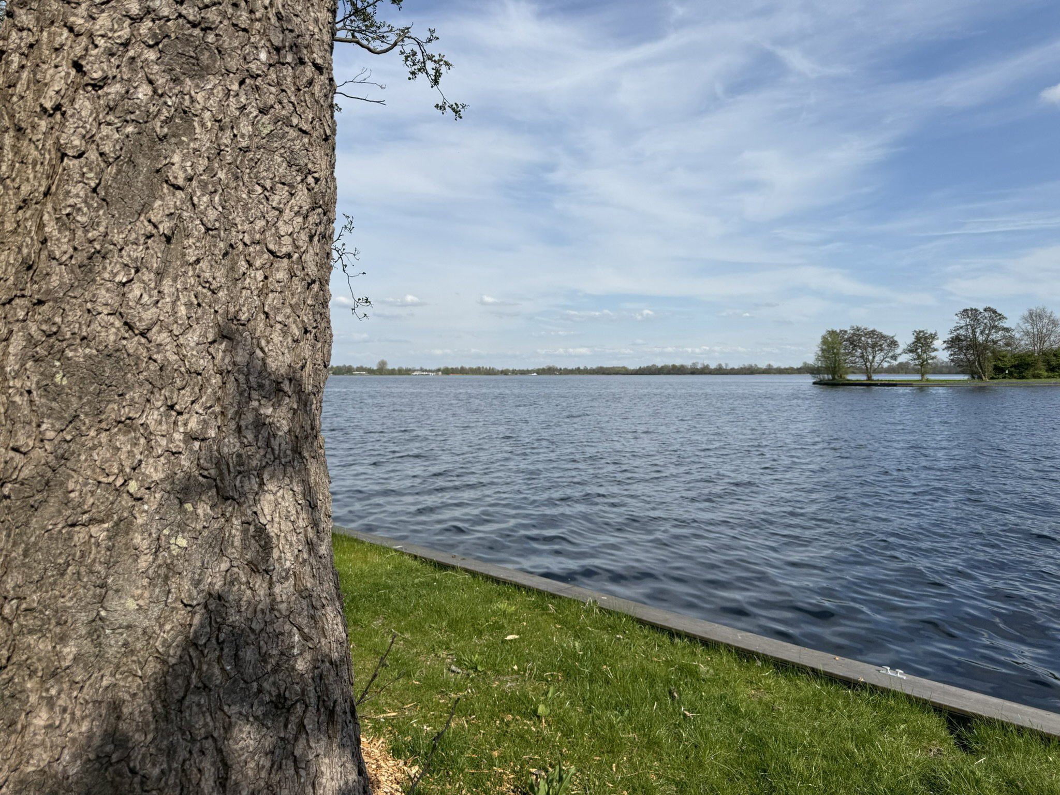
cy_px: 398
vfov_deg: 56.8
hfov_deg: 71.6
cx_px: 530
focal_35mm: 24
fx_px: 735
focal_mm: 6.76
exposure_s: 1/7353
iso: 80
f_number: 1.78
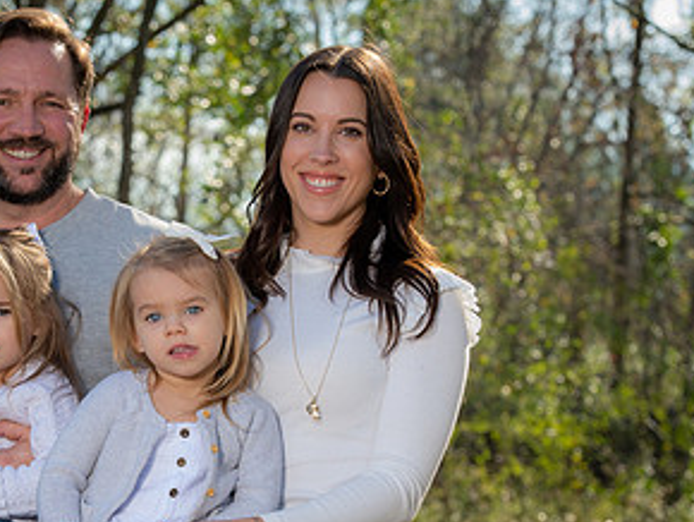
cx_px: 122
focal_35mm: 196
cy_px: 395
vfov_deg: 7.6
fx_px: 3933
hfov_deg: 10.1
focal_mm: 102
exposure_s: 1/60
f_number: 8
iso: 100
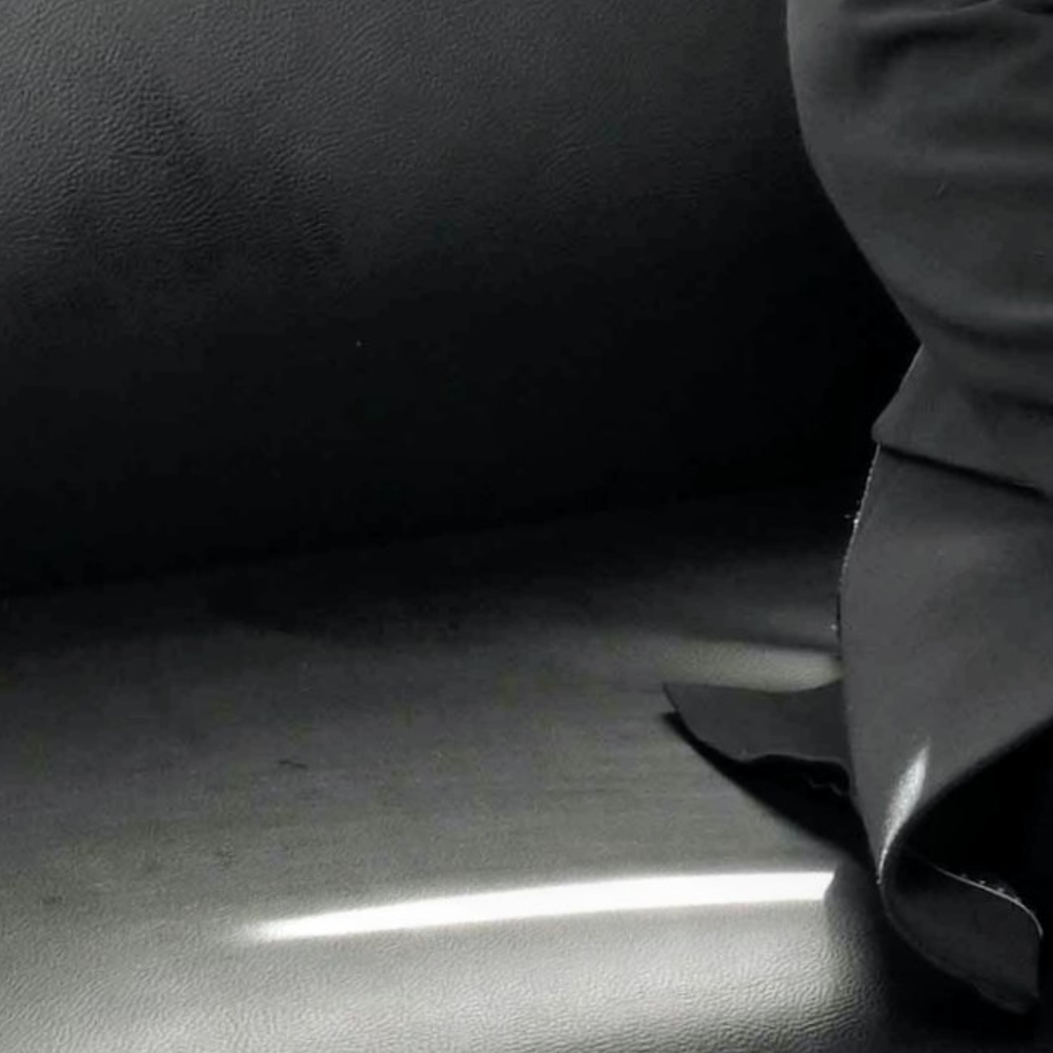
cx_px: 3199
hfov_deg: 6.5
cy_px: -1204
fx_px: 8432
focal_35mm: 245
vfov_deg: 6.9
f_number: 4.5
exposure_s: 1/80
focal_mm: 30.5
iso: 200
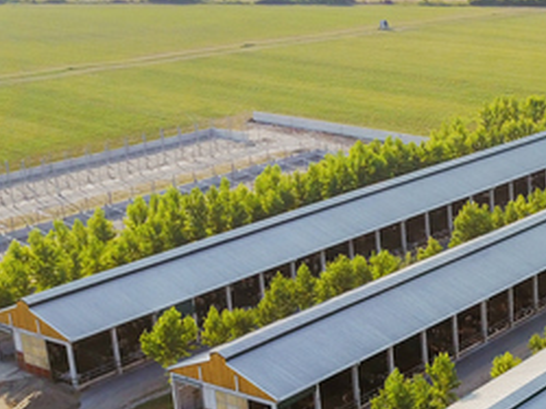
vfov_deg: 20.6
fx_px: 1119
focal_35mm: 71
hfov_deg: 25.4
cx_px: 606
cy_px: 269
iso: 100
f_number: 2.2
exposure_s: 1/710
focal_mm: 4.73
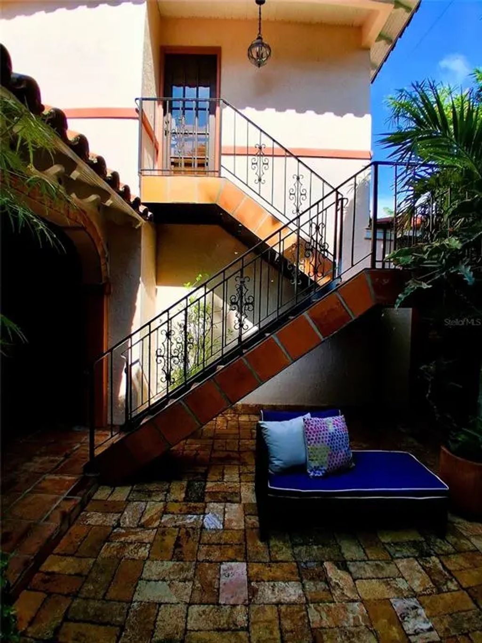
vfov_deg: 91.0
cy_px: 322
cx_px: 241
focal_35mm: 17
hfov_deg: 74.7
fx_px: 316
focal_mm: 1.4
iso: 50
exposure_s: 1/833
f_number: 2.2
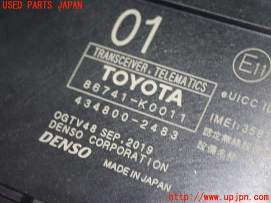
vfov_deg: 19.1
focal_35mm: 77
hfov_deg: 25.3
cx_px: 136
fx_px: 603
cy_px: 102
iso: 800
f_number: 4.1
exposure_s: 1/40
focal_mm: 13.65
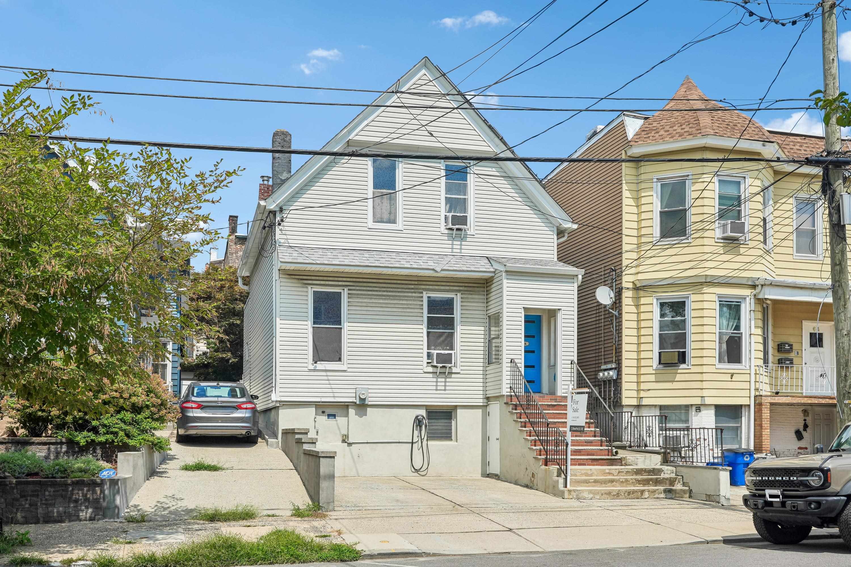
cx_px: 426
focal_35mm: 35
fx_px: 827
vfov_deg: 37.9
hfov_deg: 54.4
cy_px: 284
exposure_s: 1/800
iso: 100
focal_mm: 35
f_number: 9
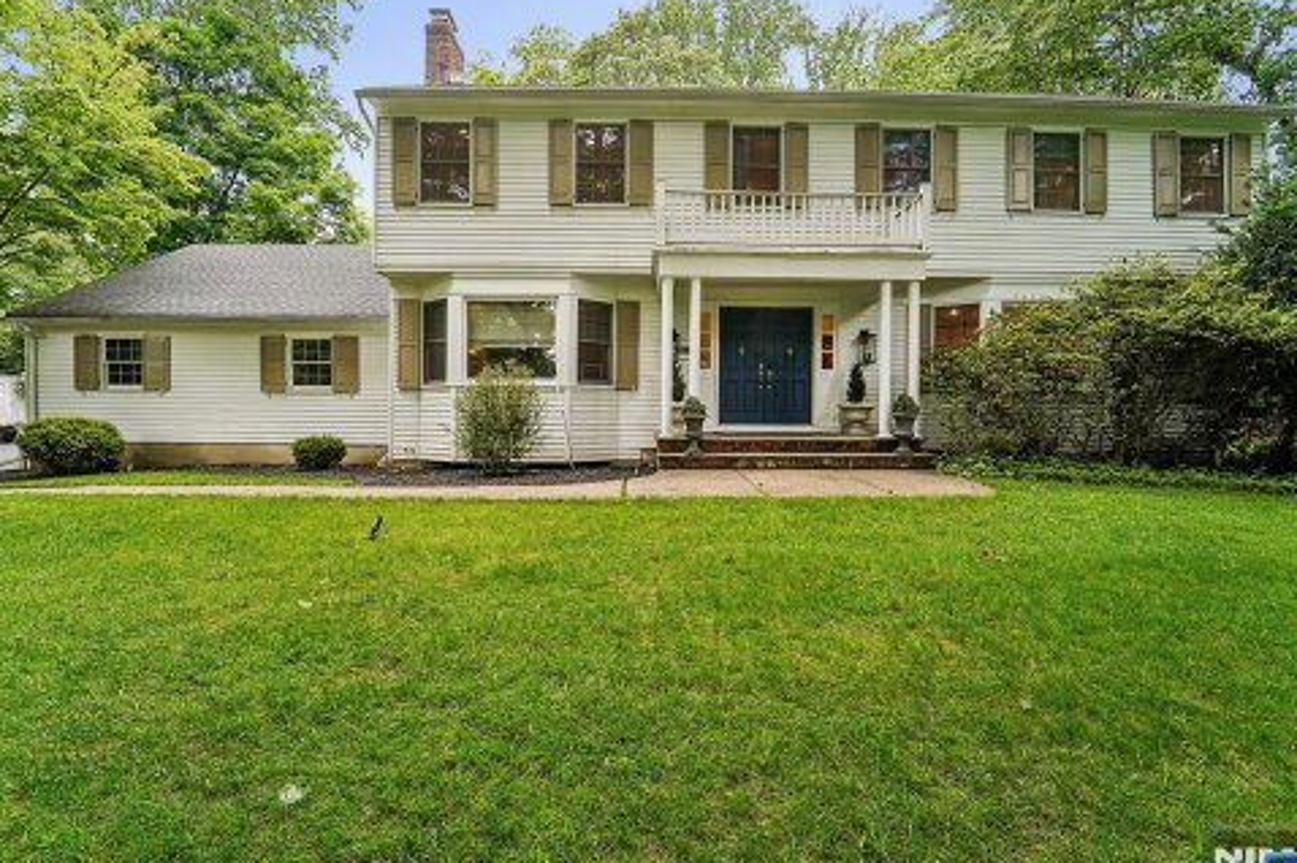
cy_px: 427
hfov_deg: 100.4
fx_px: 540
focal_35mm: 15
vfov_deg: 77.2
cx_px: 651
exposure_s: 1/60
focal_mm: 14
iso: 400
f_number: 8
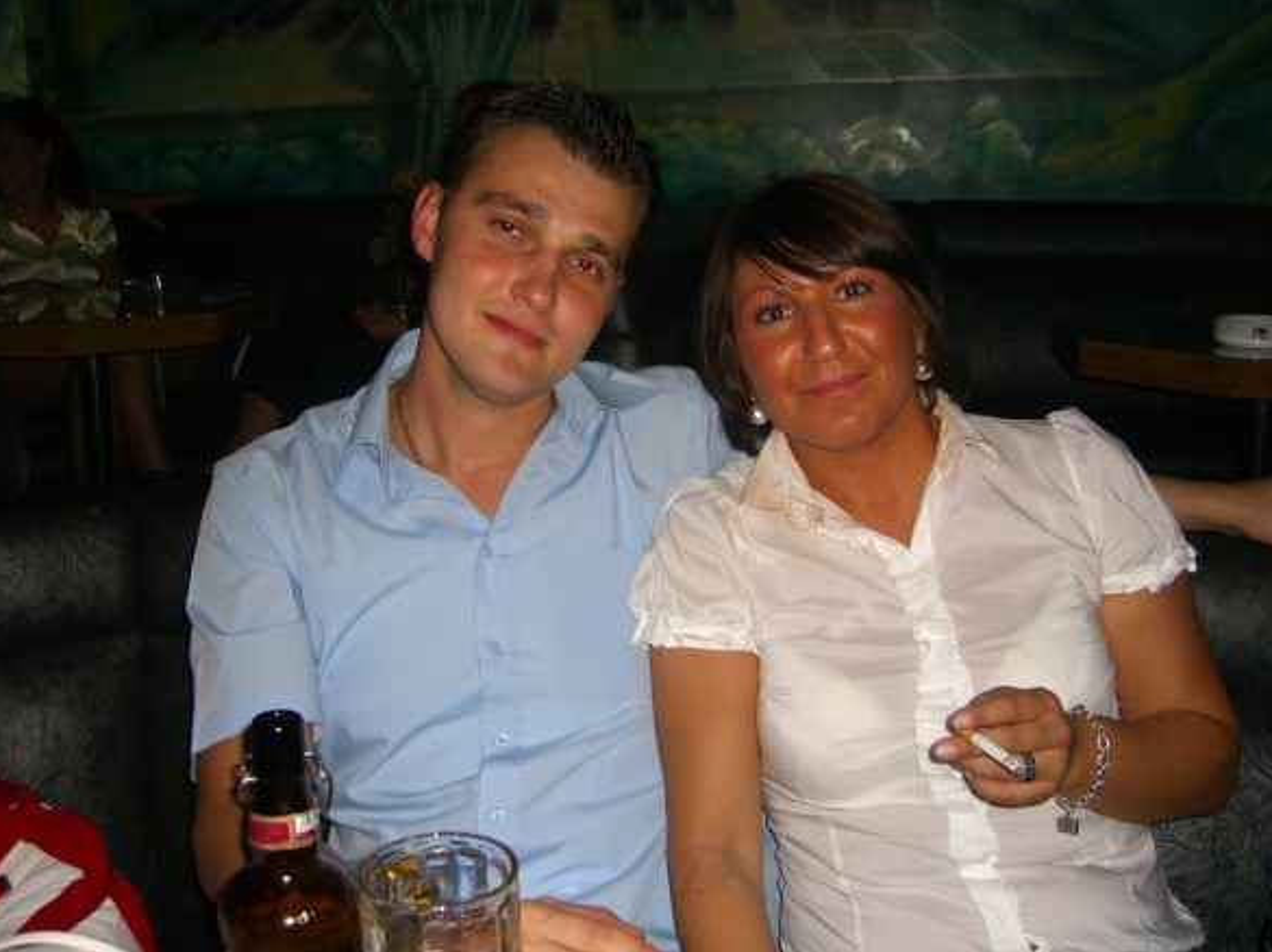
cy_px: 469
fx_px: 1432
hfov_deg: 47.9
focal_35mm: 39
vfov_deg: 36.8
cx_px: 644
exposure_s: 1/60
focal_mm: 7.9
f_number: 2.8
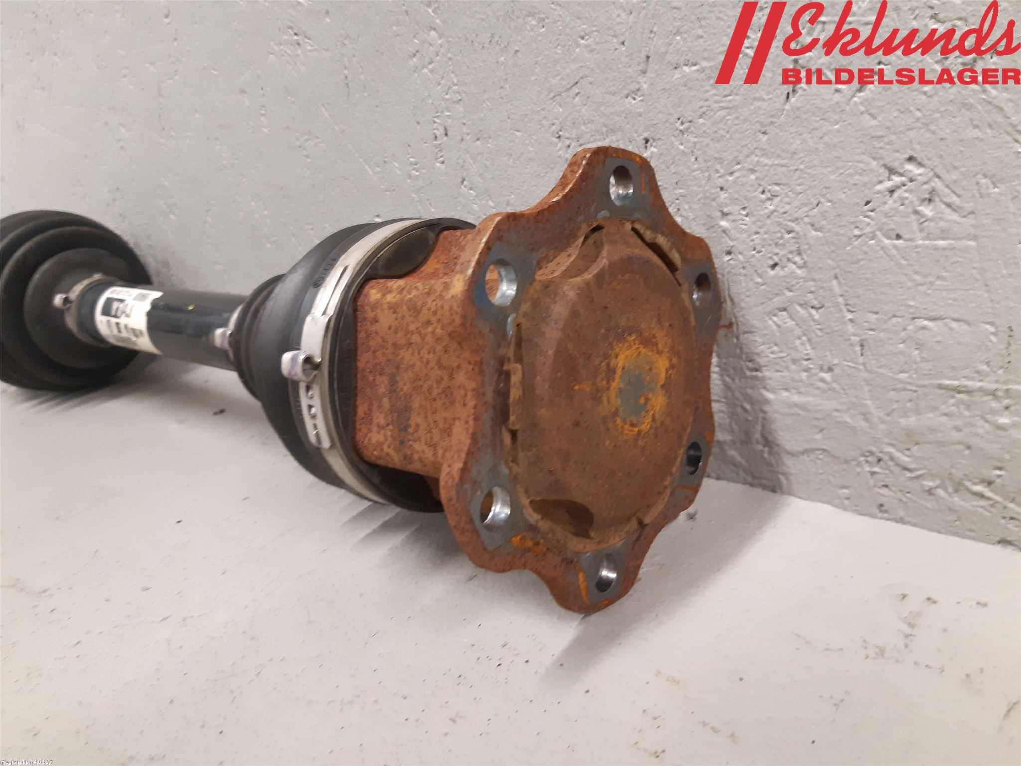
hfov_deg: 67.3
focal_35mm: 26
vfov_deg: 53.1
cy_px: 383
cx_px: 510
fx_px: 767
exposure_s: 1/50
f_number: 1.7
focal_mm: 3.93
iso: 250
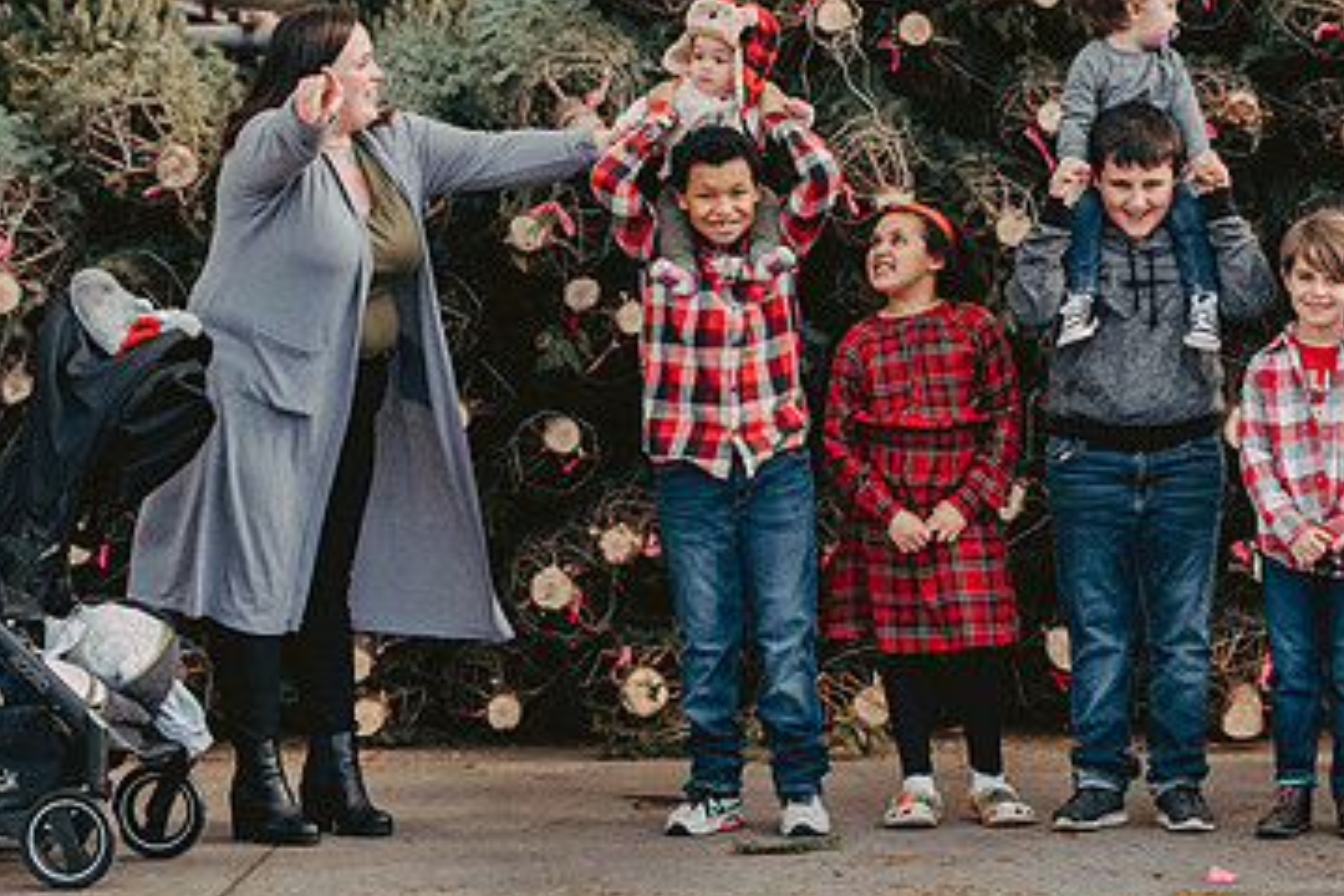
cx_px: 1064
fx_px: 5712
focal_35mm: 153
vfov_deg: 9.0
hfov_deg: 13.4
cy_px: 263
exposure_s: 1/800
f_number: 4.5
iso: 800
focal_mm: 95
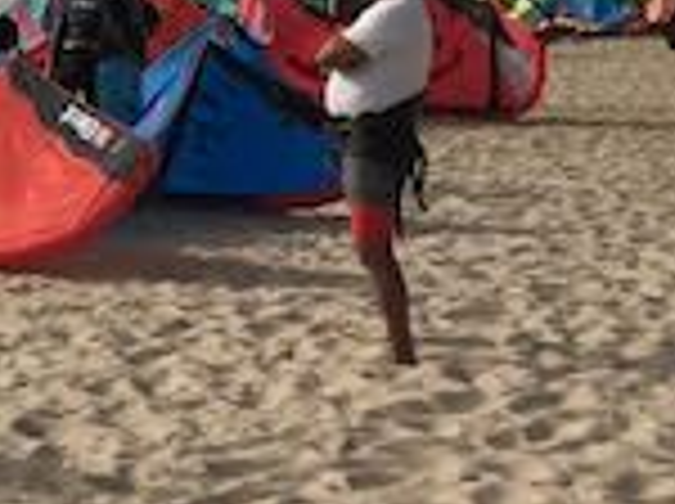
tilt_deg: +2.9
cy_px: -166
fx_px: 2414
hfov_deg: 15.3
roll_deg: -0.4
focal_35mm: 124
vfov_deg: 11.6
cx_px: -153
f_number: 2.2
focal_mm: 4.15
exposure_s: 1/3344
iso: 25
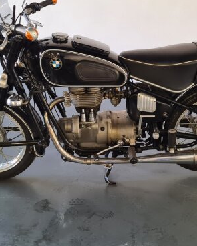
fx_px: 321
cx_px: 116
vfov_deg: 42.0
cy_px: 113
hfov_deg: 34.1
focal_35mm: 44
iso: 400
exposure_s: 1/50
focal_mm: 5.4
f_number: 1.8
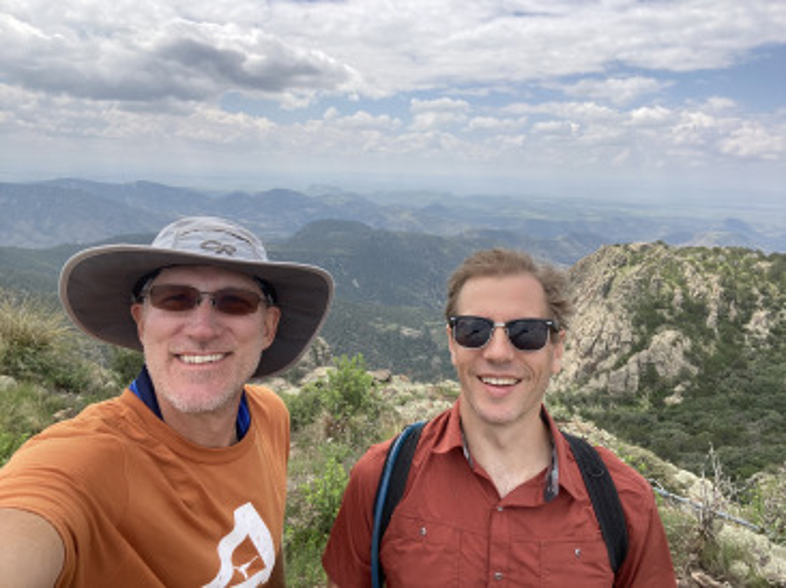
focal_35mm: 23
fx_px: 522
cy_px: 294
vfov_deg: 58.8
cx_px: 393
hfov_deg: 74.0
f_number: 2.2
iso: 25
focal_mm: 2.71
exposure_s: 1/440
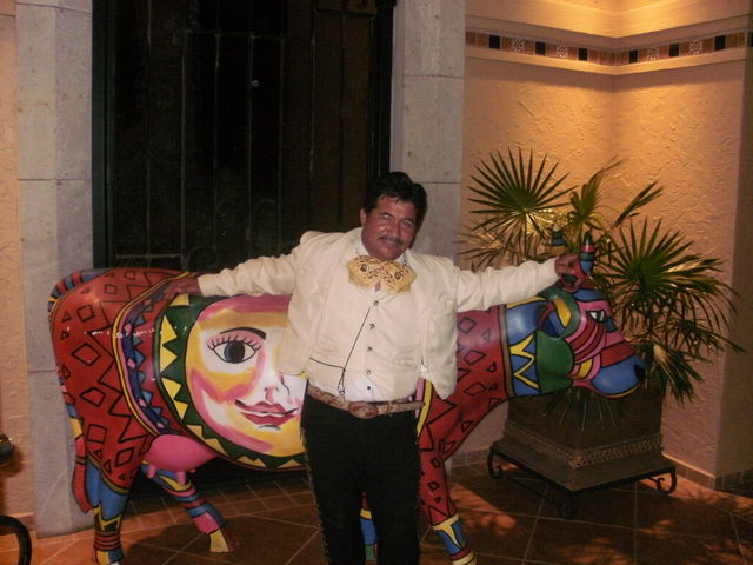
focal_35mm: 36
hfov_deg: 51.4
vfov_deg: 39.7
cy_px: 282
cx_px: 376
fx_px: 783
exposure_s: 1/30
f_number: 3.5
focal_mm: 6.3
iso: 200
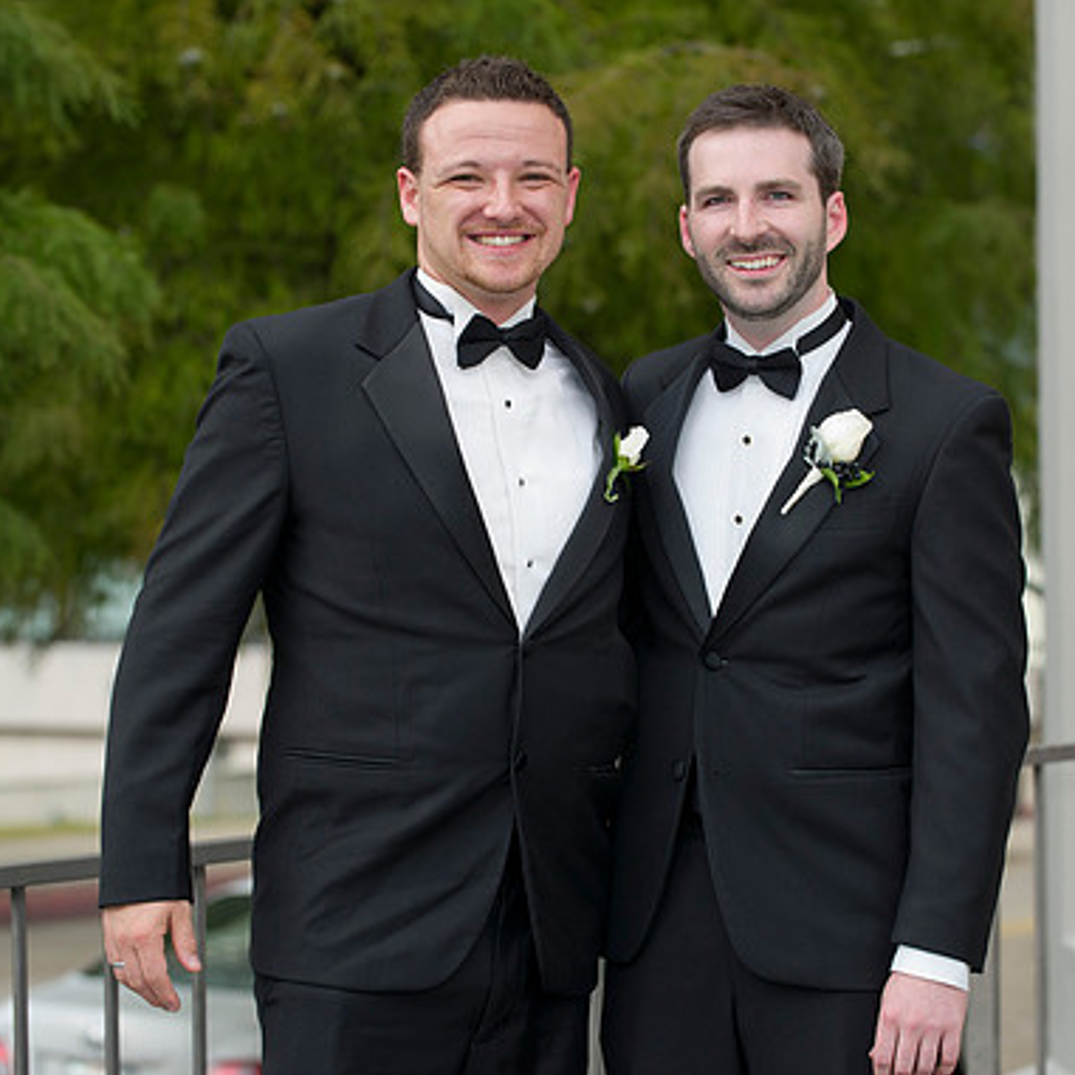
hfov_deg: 13.2
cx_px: 601
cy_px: 536
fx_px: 4638
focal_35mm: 132
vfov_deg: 13.2
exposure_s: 1/125
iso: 400
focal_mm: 102
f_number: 3.5
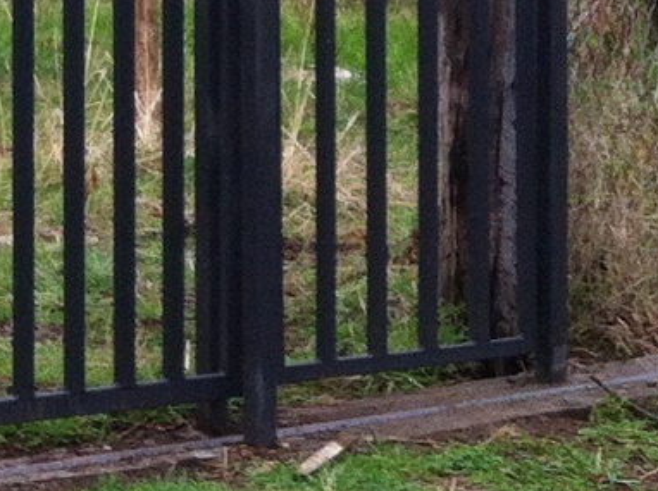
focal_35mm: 190
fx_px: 3605
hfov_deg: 9.6
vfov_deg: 7.7
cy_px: -127
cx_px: -703
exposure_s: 1/120
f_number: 2.8
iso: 100
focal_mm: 3.85
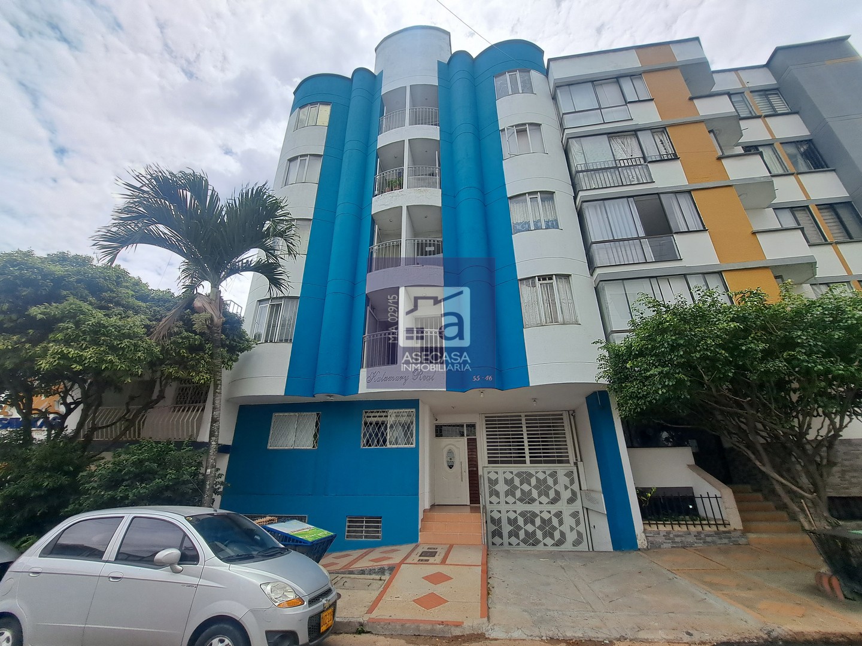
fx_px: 324
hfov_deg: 106.2
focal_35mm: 13
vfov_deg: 89.9
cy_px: 323
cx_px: 431
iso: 50
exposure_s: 1/1799
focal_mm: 1.74
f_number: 2.2
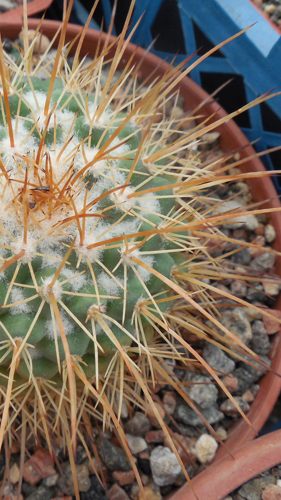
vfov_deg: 44.6
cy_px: 249
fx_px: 609
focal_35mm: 46
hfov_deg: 25.6
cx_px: 68
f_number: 3.6
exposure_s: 1/400
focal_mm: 5.6
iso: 125
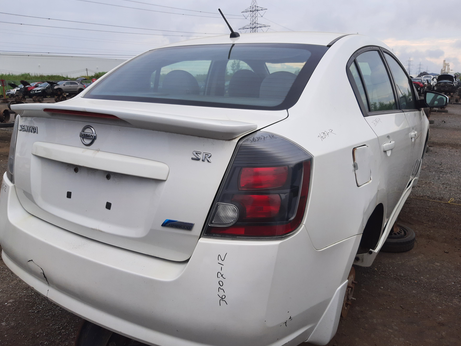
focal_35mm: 27
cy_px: 170
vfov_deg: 51.4
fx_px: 360
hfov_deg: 65.3
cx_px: 230
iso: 40
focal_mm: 3.92
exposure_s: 1/242
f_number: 1.7
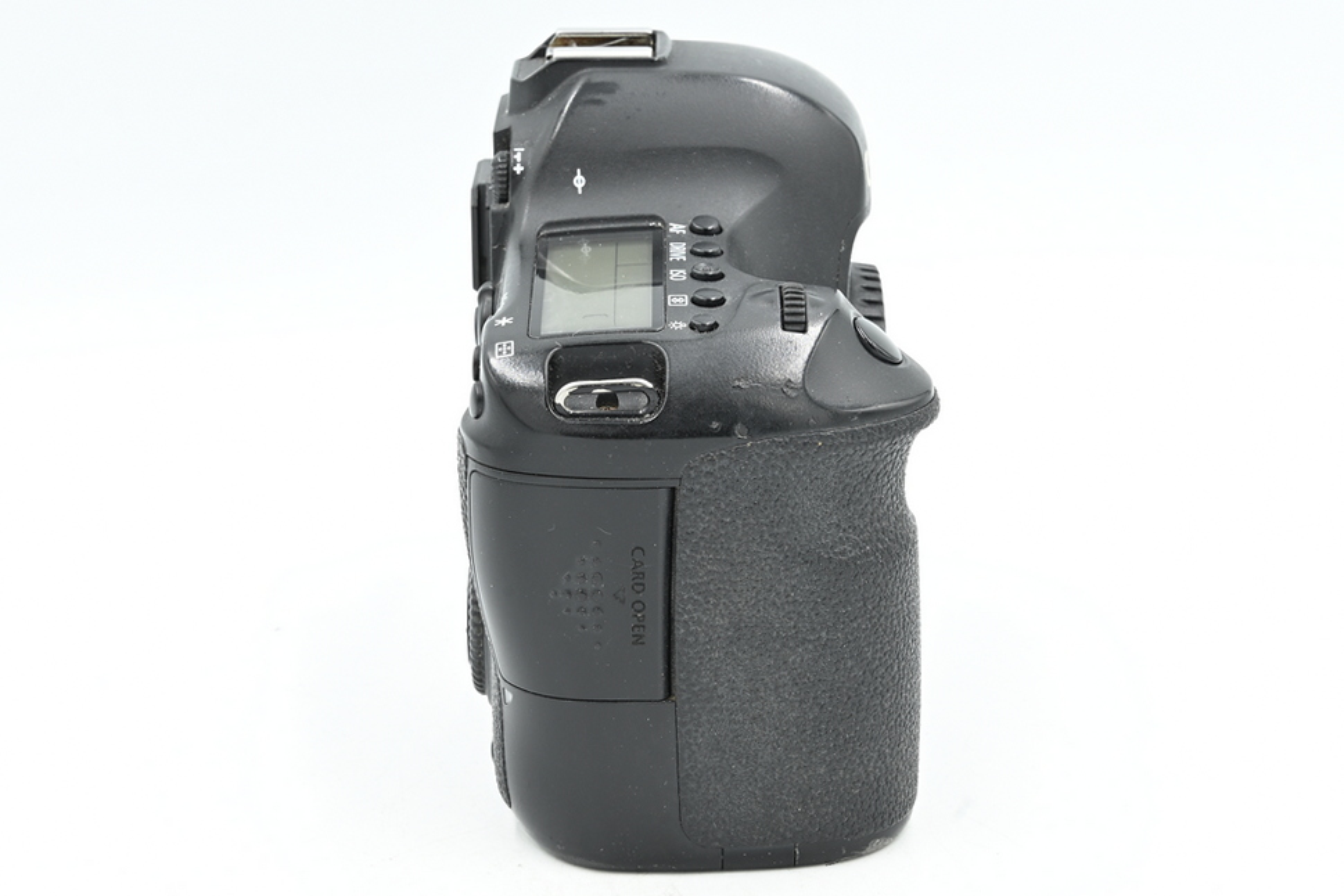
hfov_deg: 25.7
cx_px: 672
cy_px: 448
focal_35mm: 79
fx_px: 2950
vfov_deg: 17.3
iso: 200
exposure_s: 1/15
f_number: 14
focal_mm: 53
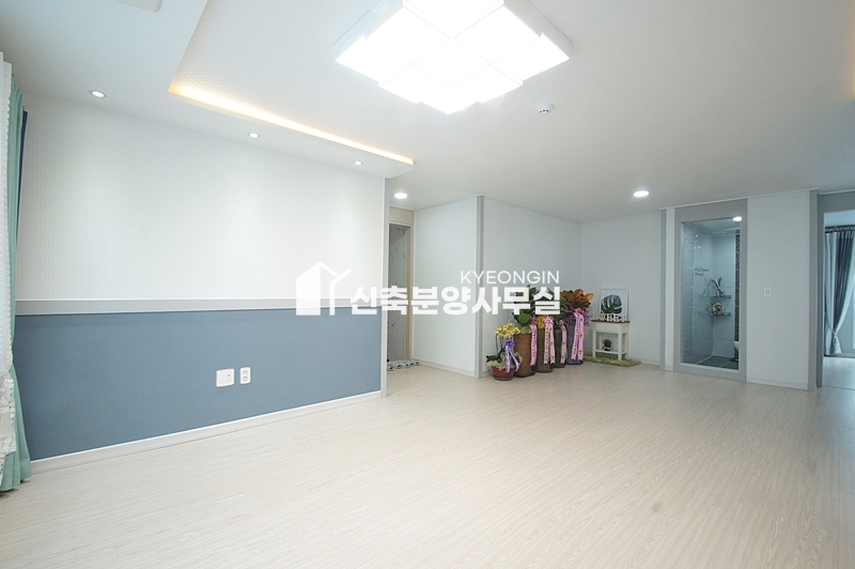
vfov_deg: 77.2
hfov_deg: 100.4
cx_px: 428
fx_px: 356
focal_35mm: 15
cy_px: 284
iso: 800
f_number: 9
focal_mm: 10
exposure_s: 1/25
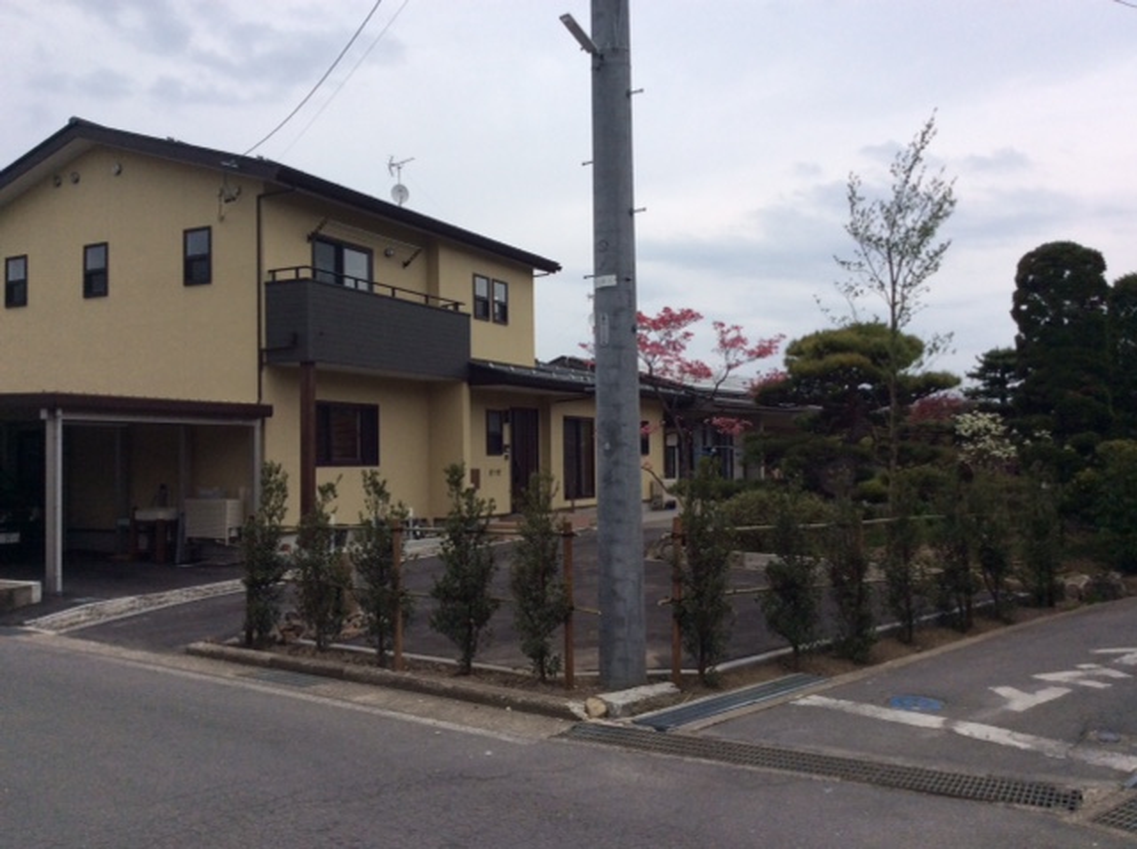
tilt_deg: +0.2
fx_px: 1050
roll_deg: +0.7
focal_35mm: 32
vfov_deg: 44.1
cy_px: 424
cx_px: 568
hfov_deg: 56.9
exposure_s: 1/841
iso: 32
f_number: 2.4
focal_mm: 3.3
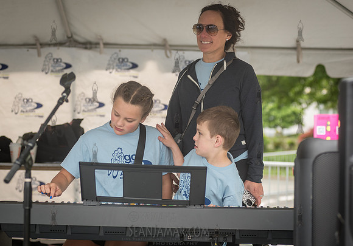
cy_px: 134
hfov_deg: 22.1
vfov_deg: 15.6
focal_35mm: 91
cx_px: 151
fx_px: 901
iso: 400
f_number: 3.5
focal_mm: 80
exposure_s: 1/250
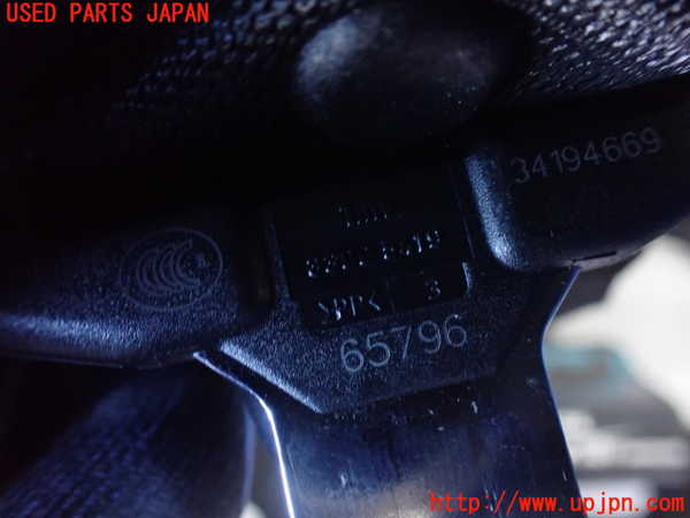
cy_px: 259
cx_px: 345
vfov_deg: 46.8
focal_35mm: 30
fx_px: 598
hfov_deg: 60.0
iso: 1250
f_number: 2.3
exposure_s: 1/30
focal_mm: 5.4
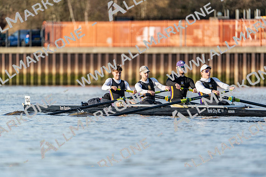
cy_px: 88
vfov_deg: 2.3
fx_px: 4434
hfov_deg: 3.4
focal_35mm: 600
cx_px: 133
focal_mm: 600
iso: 800
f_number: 6.3
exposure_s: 1/2000
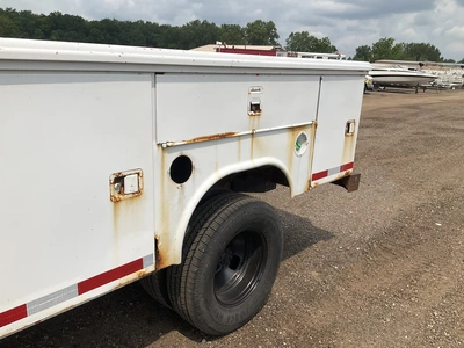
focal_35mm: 29
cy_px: 174
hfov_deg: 61.7
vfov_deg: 48.2
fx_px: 389
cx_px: 232
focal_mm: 3
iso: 25
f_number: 1.8
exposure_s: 1/2320
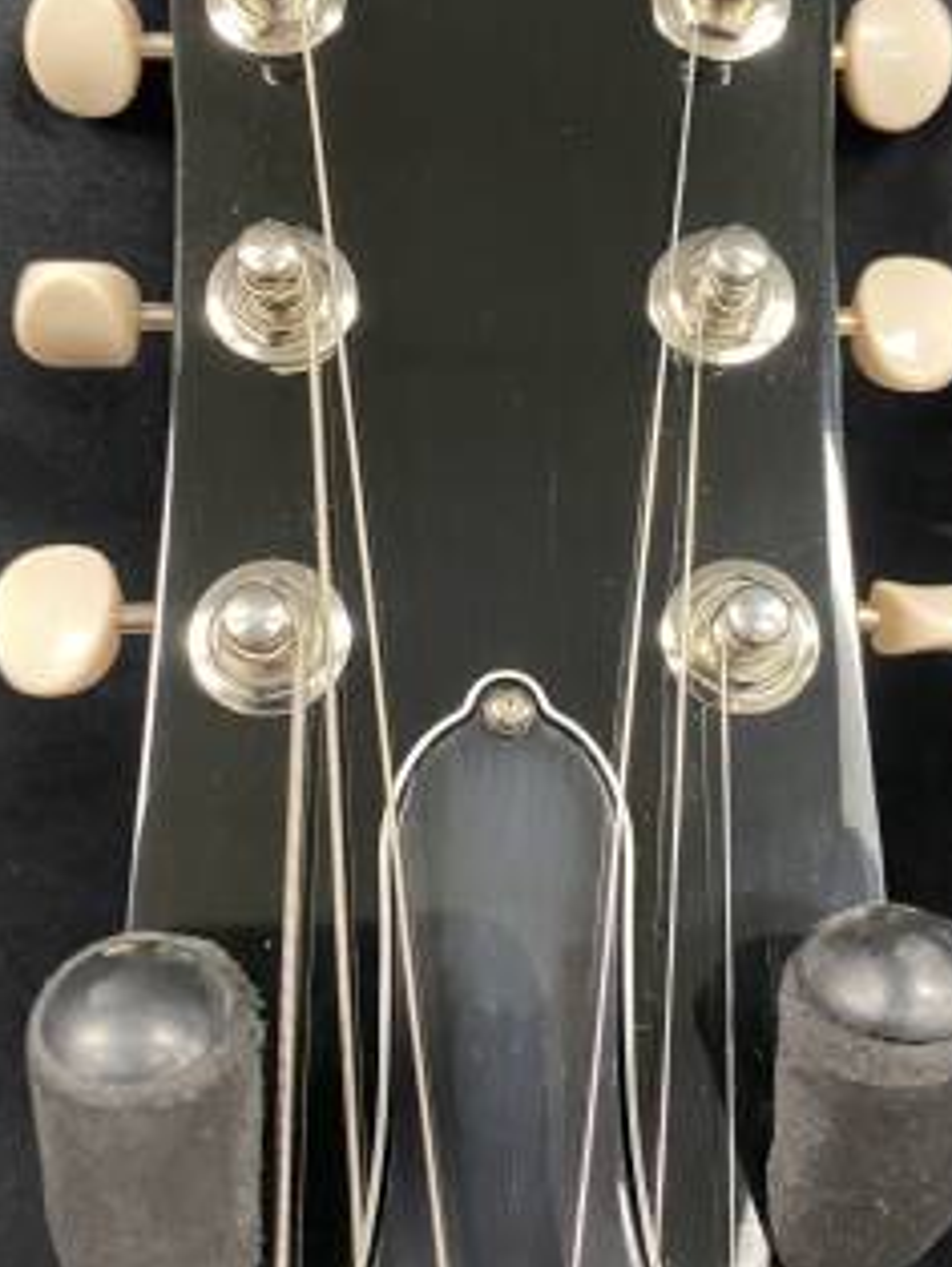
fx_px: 1575
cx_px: 508
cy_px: 521
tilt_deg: -15.8
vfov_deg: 43.6
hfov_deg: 33.6
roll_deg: +1.4
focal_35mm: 43
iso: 400
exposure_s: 1/31
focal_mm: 4.25
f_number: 1.8
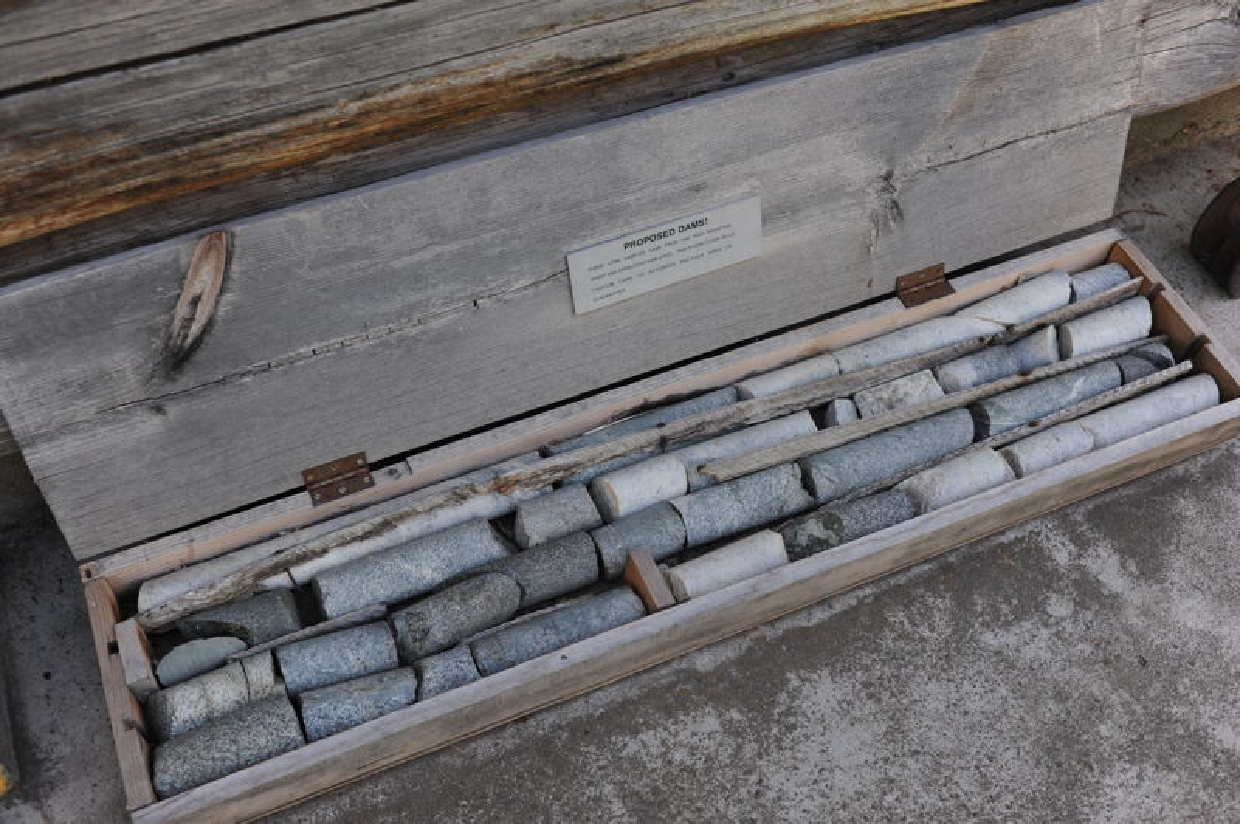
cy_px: 412
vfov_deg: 37.8
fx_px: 1205
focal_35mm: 35
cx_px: 620
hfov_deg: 54.5
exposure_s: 1/160
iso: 320
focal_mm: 35
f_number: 5.6
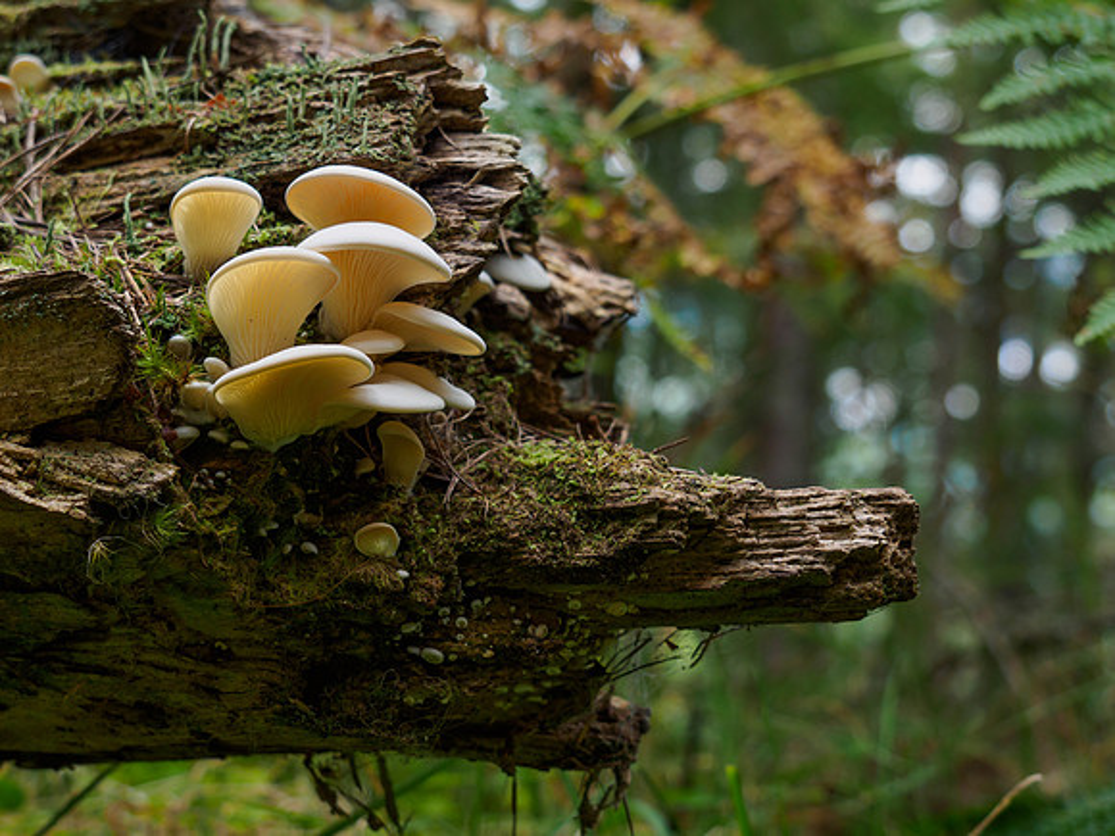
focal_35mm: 83
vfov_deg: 17.7
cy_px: 399
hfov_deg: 23.4
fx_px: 2688
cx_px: 431
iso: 200
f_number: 5.1
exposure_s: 1/25
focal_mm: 34
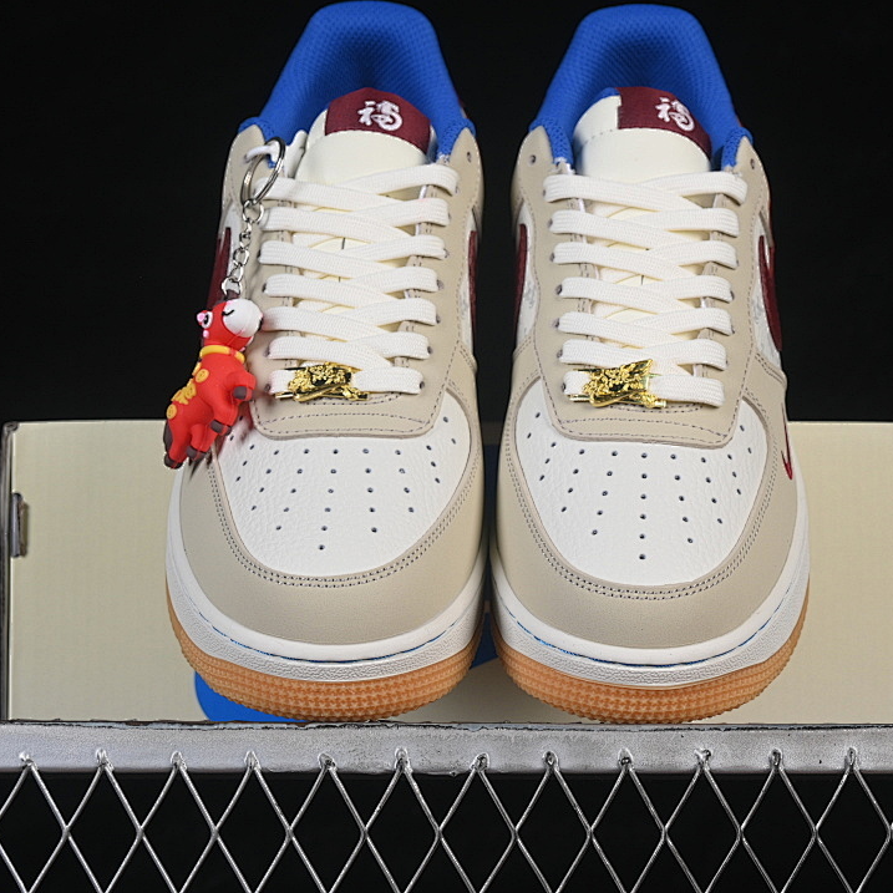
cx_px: 478
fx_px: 2802
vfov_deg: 18.1
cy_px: 446
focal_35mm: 96
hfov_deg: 18.1
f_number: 8
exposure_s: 1/80
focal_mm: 50
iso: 160
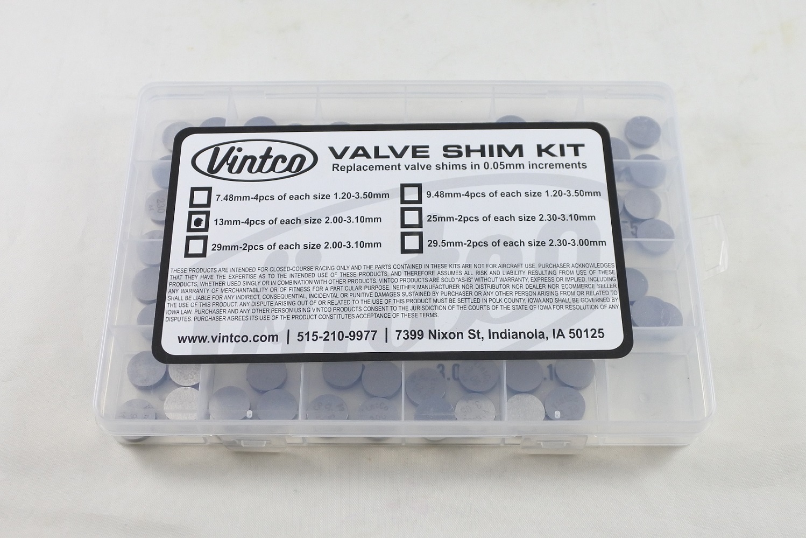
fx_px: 784
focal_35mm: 35
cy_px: 269
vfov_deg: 37.9
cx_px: 403
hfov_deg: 54.4
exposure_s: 1/125
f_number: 4
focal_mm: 13.1
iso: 450
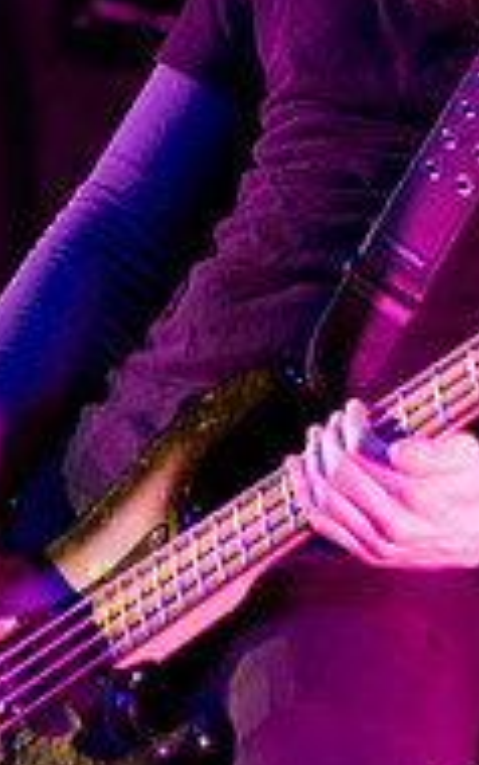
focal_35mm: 933
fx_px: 19458
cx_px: 177
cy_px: 50
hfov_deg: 1.4
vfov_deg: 2.3
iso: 1000
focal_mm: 200
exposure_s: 1/80
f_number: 2.8
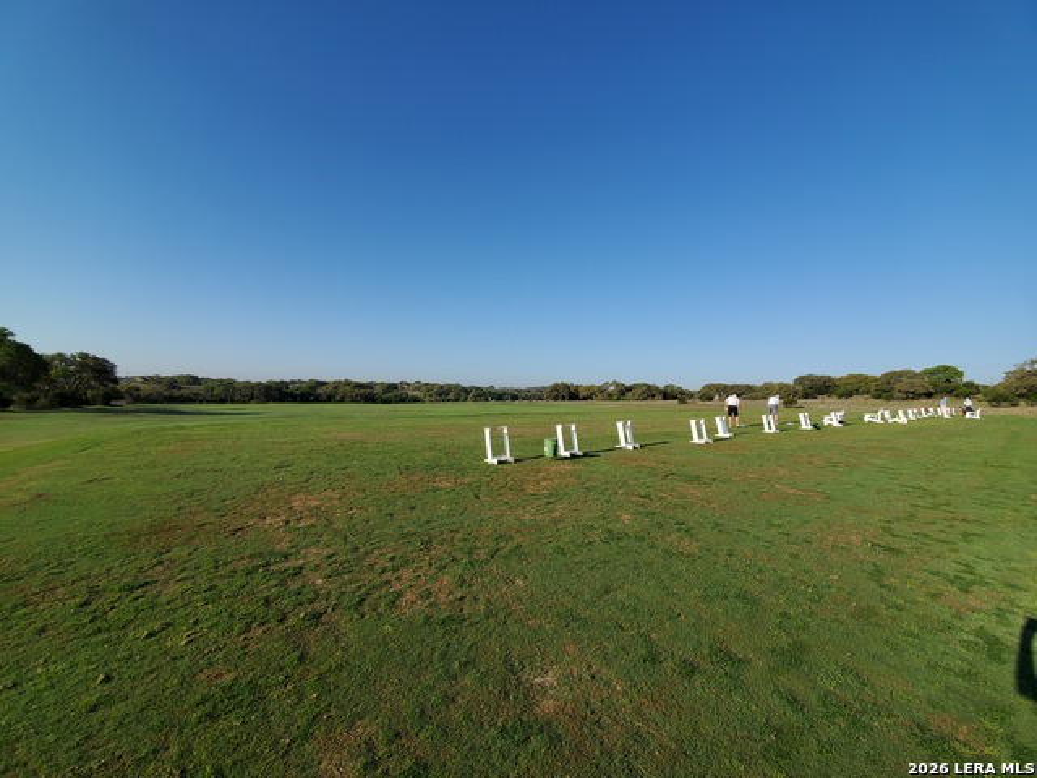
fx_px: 389
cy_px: 389
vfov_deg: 89.9
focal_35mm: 13
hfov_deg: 106.2
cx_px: 518
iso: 50
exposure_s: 1/984
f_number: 2.2
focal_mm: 1.8
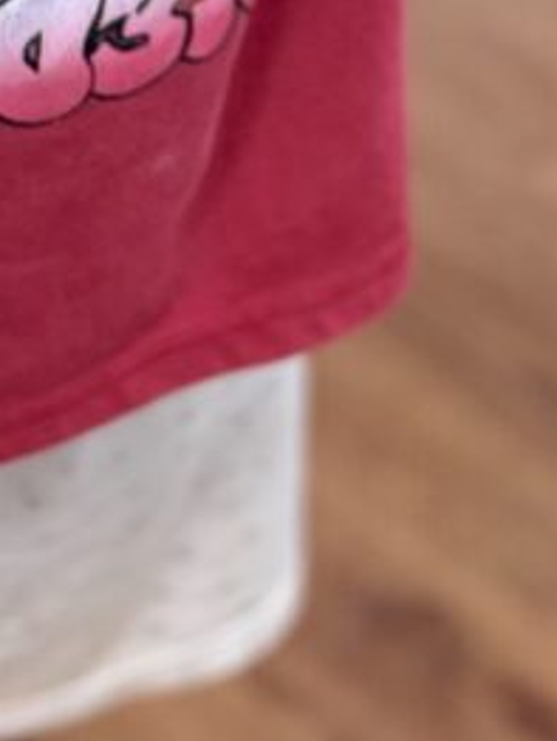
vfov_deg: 12.6
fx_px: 2613
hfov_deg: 11.6
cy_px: -1037
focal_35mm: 122
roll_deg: -2.0
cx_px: -305
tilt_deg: -16.6
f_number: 1.78
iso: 100
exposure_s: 1/100
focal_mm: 6.76
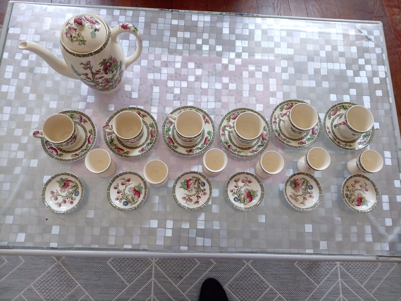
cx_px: 200
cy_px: 150
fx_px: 289
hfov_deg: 69.4
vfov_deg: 54.8
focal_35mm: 25
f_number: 1.8
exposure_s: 1/33.3
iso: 189
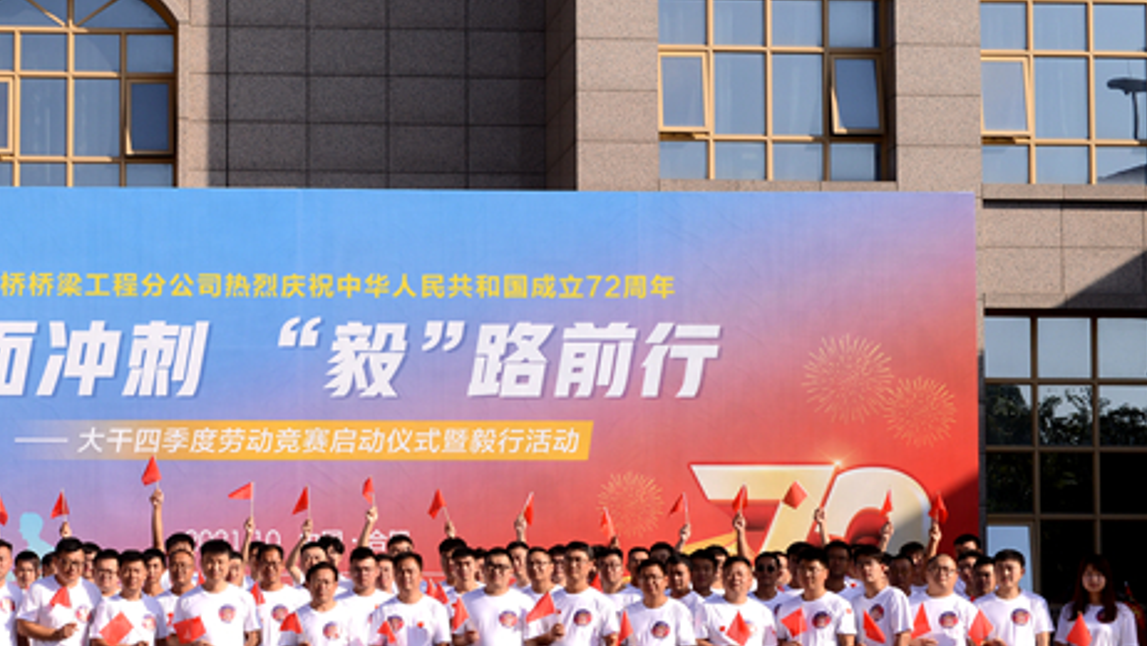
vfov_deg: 13.9
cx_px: 308
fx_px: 2646
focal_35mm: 87
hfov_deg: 24.2
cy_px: 478
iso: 200
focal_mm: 48
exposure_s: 1/400
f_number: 10
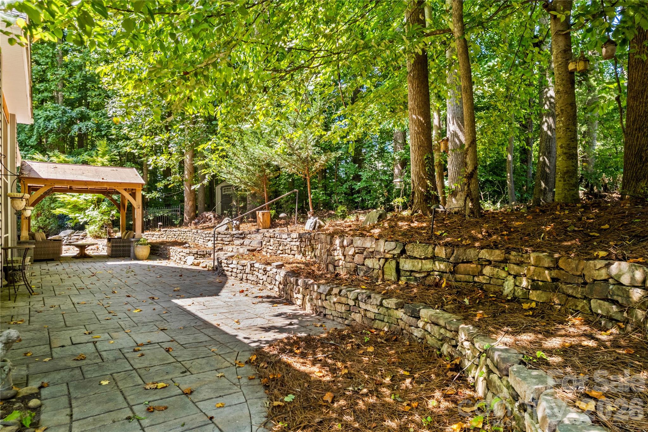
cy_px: 216
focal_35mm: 22
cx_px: 324
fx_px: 396
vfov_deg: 57.2
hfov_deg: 78.6
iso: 100
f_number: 2.8
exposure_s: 1/80
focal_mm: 8.38
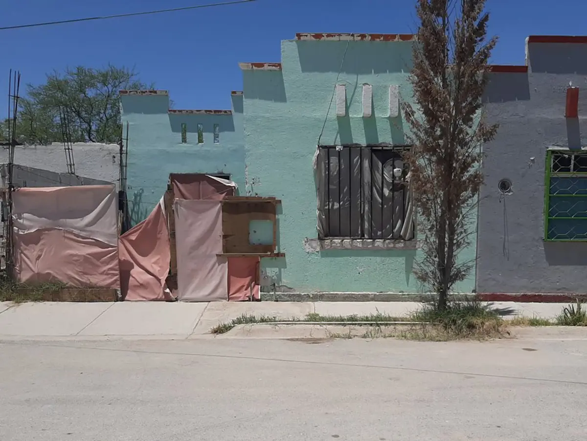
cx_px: 294
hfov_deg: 67.3
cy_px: 220
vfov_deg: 53.1
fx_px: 441
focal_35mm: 26
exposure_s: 1/6135
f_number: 1.7
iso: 40
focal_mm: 3.93
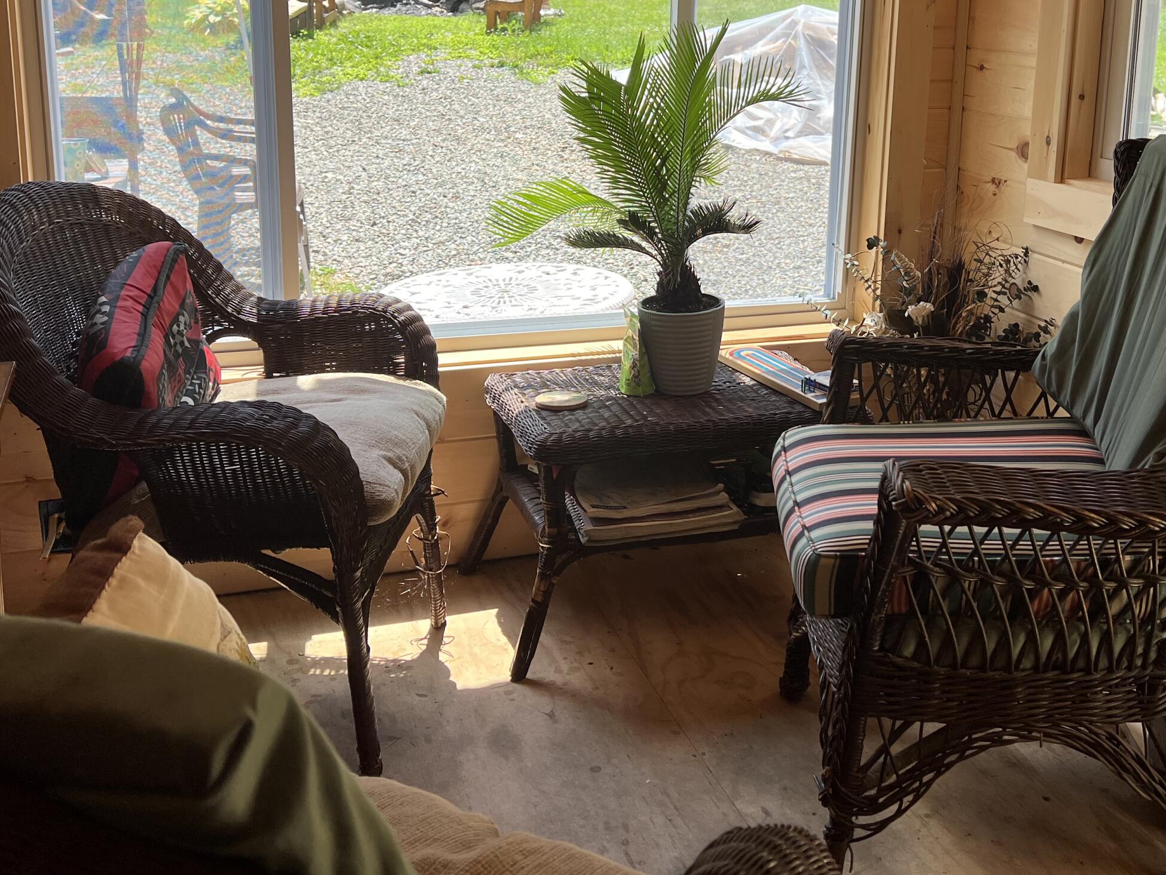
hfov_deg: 46.5
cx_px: 706
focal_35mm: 40
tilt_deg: -12.6
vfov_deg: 35.5
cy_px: 263
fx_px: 1348
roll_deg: -1.2
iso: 50
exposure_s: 1/509
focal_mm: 5.7
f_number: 1.5
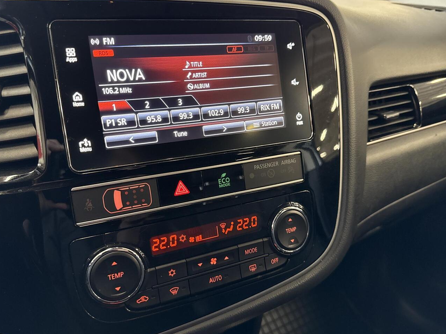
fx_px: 348
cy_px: 169
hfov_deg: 65.2
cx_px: 207
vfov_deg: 51.4
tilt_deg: -24.9
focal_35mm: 27
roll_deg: -1.8
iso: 640
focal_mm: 6.76
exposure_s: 1/33
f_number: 1.78
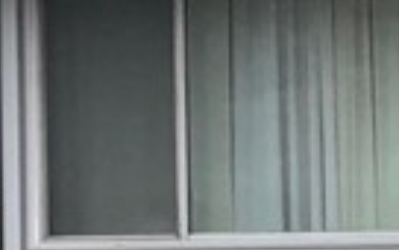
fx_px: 2425
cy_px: 306
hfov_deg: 8.4
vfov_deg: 5.9
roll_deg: +1.3
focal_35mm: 223
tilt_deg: +0.0
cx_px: 1042
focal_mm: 4
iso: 20
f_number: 1.8
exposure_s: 1/471
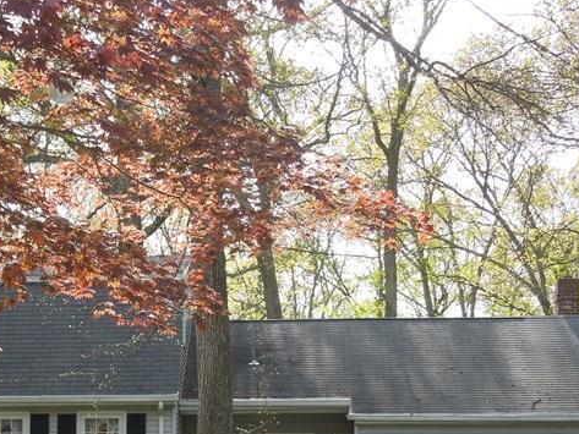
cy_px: 443
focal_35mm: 93
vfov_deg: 15.6
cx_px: 120
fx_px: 1556
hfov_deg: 20.8
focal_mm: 7.8
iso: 100
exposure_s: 1/160
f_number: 3.9
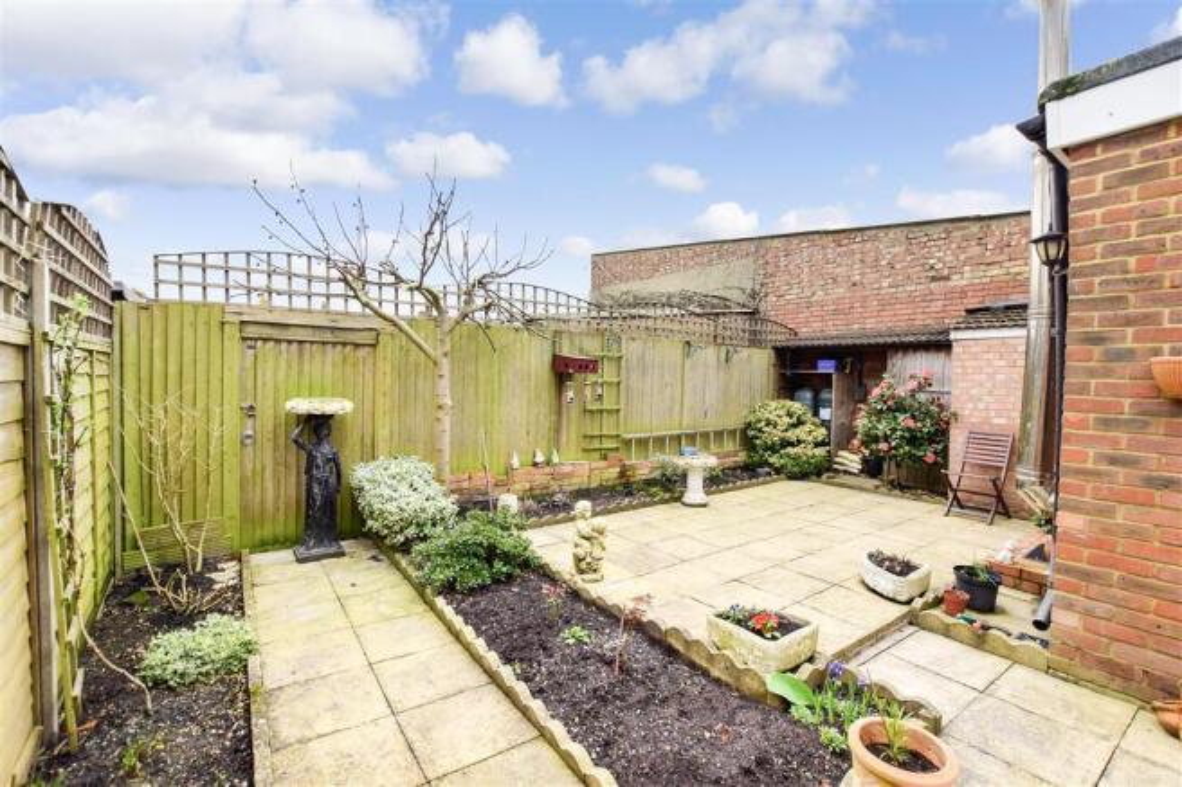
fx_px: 492
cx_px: 591
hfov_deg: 100.4
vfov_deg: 77.3
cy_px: 394
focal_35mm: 15
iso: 400
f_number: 7.1
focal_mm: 10
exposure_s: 1/200
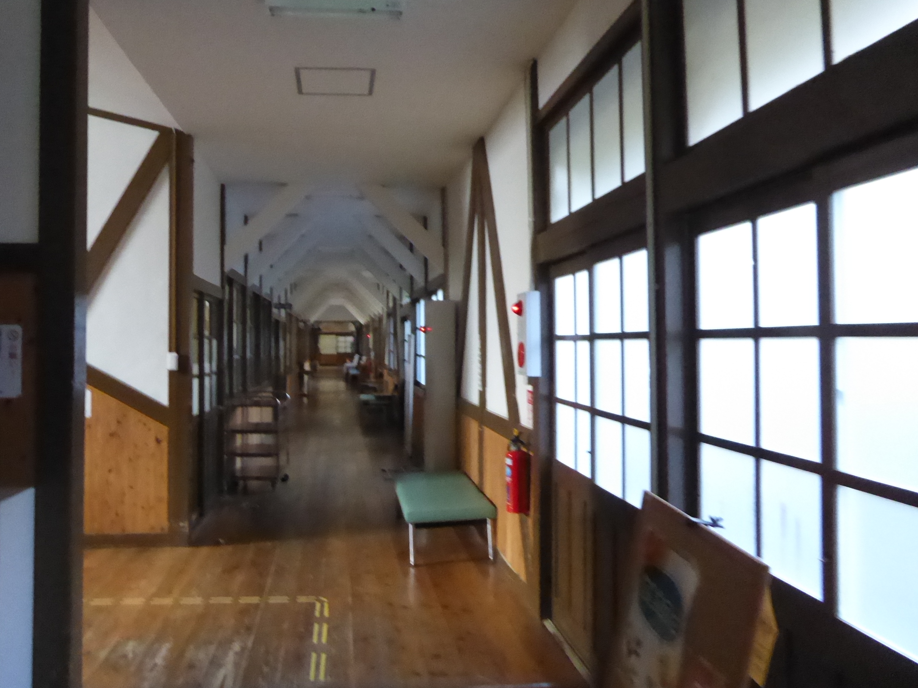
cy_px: 323
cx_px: 402
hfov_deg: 59.8
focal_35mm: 30
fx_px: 796
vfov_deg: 46.8
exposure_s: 1/125
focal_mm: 4.3
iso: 1600
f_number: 3.3
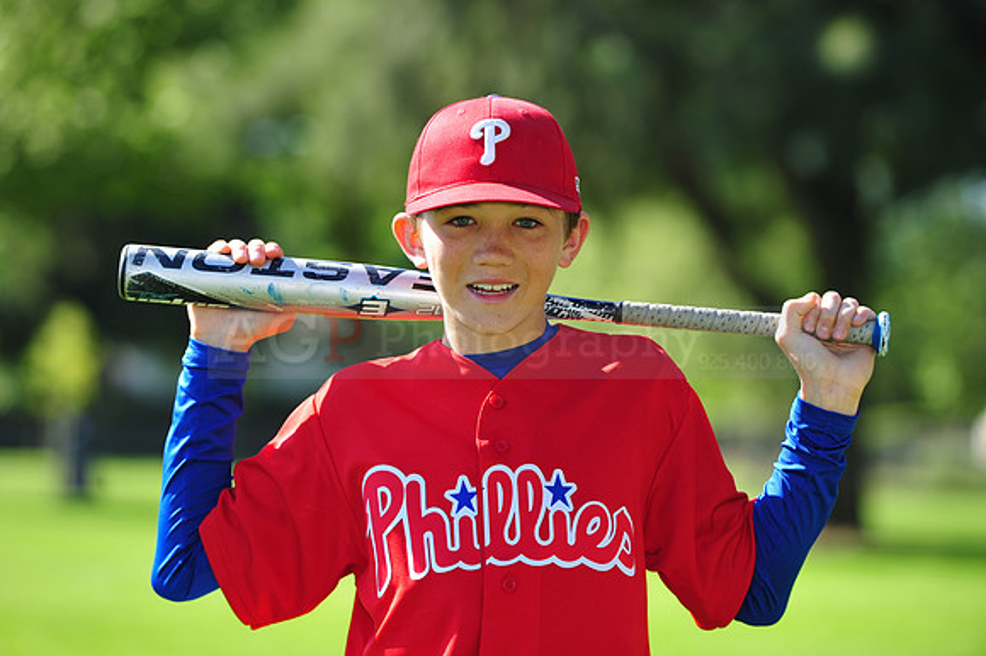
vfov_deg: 7.4
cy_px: 328
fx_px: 5064
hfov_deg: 11.1
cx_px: 493
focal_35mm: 185
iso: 200
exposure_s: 1/400
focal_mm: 185
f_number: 5
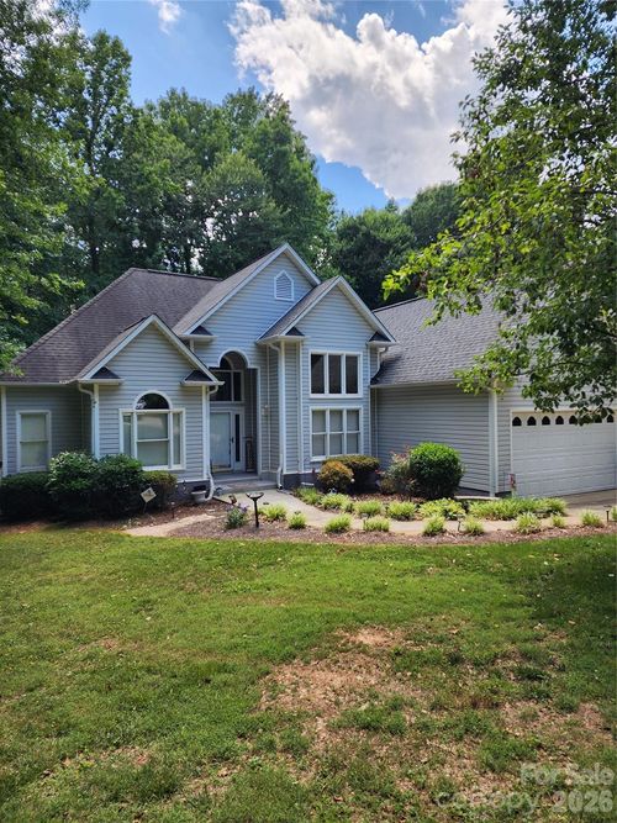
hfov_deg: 58.9
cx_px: 308
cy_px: 412
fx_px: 547
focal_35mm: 23
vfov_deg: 73.9
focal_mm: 6.4
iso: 12
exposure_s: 1/445
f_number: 1.8
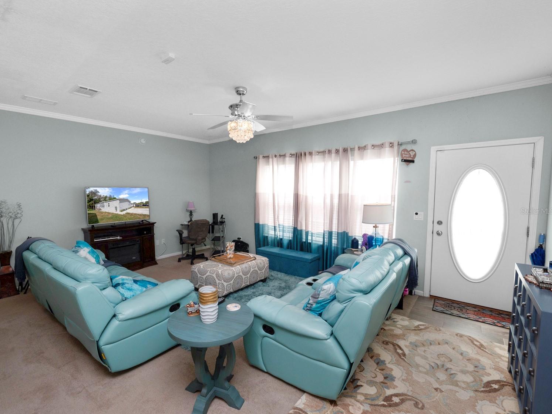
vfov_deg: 81.7
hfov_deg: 98.1
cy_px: 211
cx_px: 260
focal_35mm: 15
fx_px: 239
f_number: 7.1
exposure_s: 1/60
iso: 320
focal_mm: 7
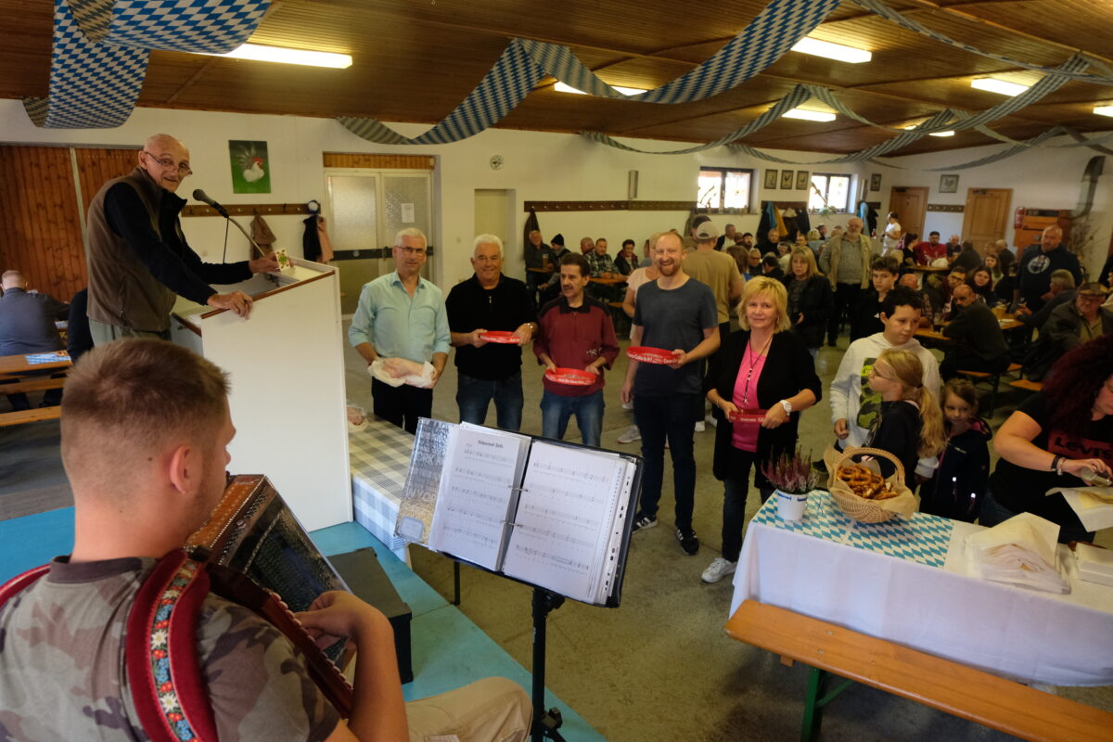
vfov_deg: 53.1
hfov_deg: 73.7
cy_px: 371
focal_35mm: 24
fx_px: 742
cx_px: 556
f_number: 4
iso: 1600
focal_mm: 16
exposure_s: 1/100
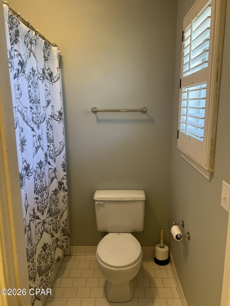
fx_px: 230
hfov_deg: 53.1
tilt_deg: -10.4
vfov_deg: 67.3
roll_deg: +0.3
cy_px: 153
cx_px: 115
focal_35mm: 26
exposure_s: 1/60
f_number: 1.5
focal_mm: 5.7
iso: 64
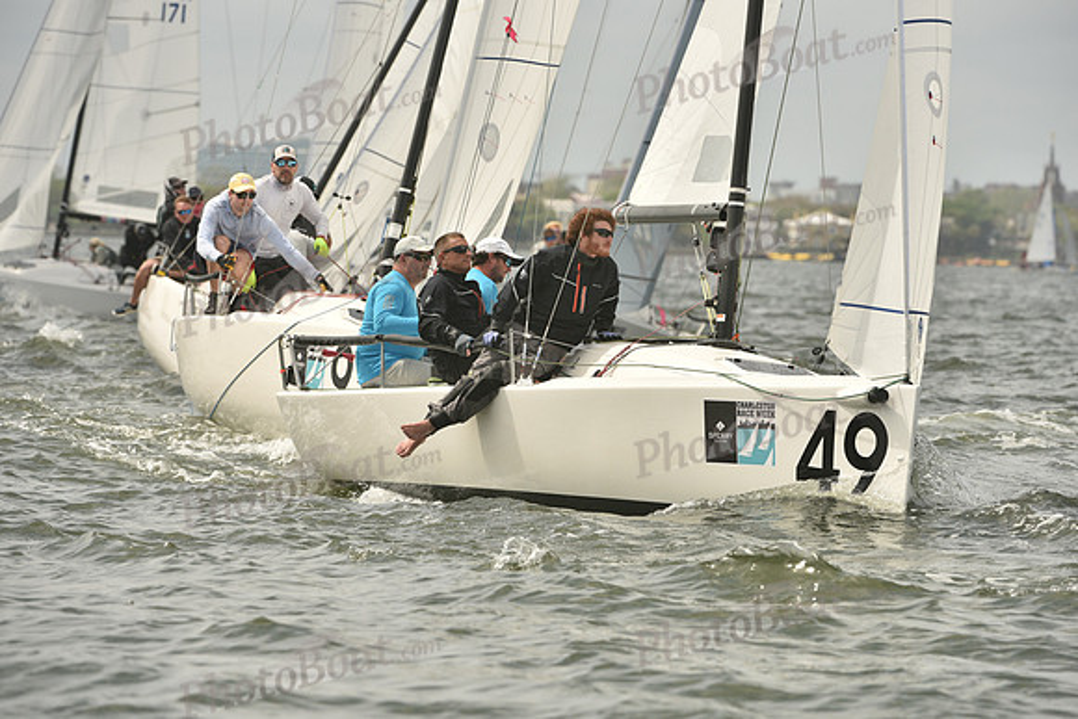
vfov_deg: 4.6
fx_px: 8985
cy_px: 360
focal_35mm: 300
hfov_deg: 6.9
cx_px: 539
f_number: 8
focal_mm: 300
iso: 320
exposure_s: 1/1250
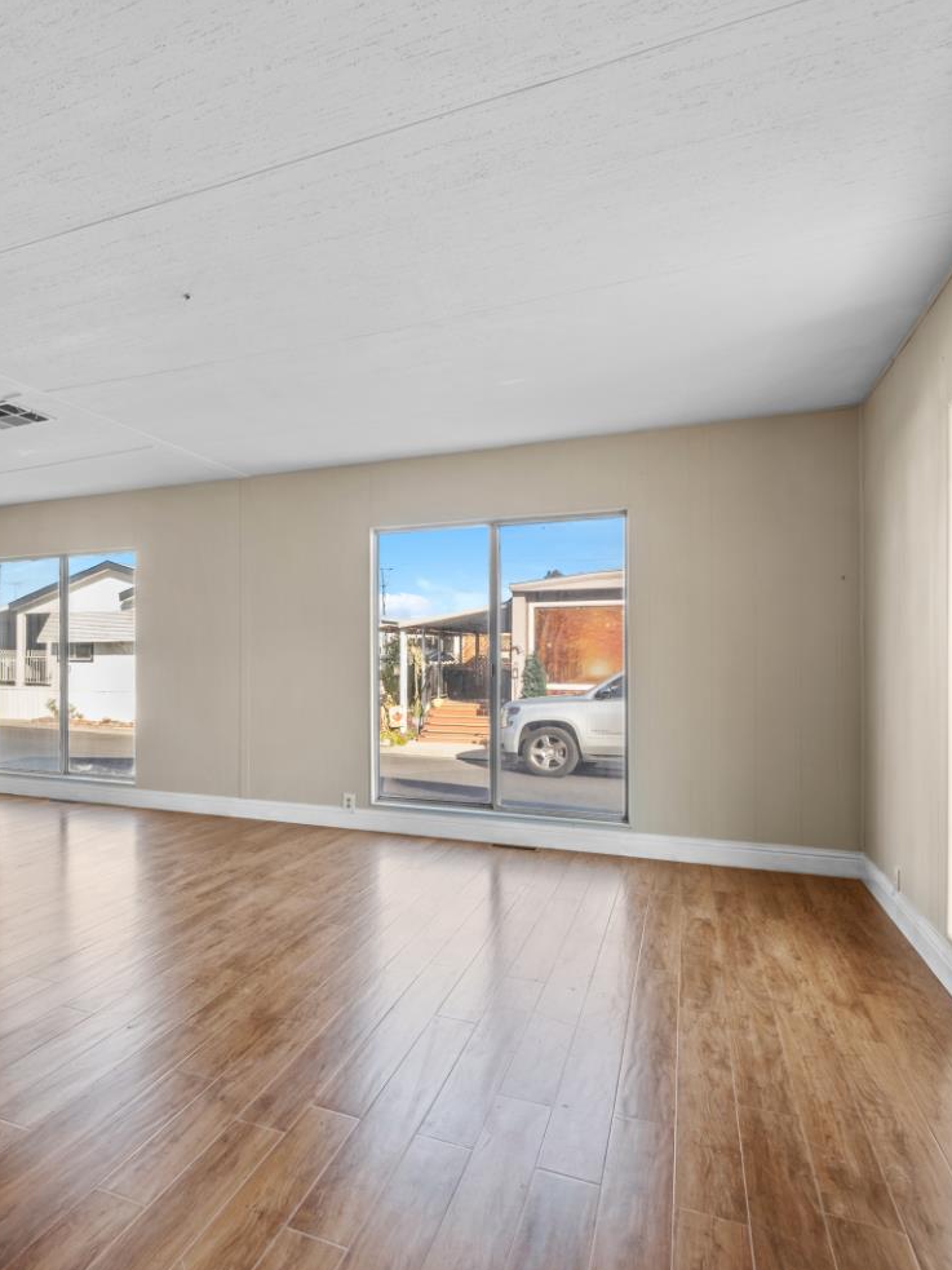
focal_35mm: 22
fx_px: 807
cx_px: 191
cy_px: 630
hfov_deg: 56.6
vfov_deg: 76.4
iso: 200
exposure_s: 1/6
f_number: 5
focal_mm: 10
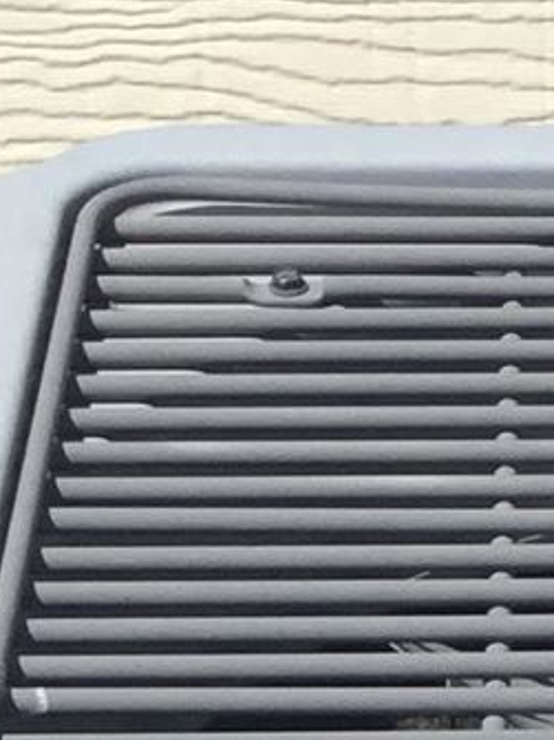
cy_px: 1425
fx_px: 4548
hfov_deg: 6.8
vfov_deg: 8.8
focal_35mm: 213
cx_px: 1033
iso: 25
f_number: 2.4
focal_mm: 3.3
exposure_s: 1/1508
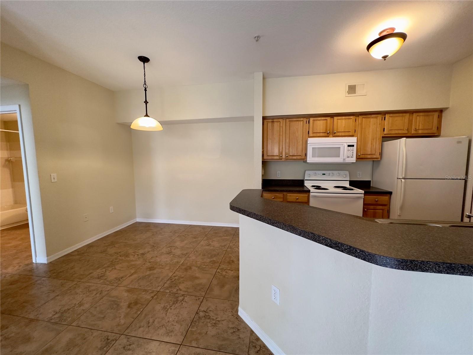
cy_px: 178
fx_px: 191
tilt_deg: -5.1
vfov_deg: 85.7
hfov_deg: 102.1
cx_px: 236
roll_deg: +0.2
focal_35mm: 14
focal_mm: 2.22
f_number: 2.2
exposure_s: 1/60
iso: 250
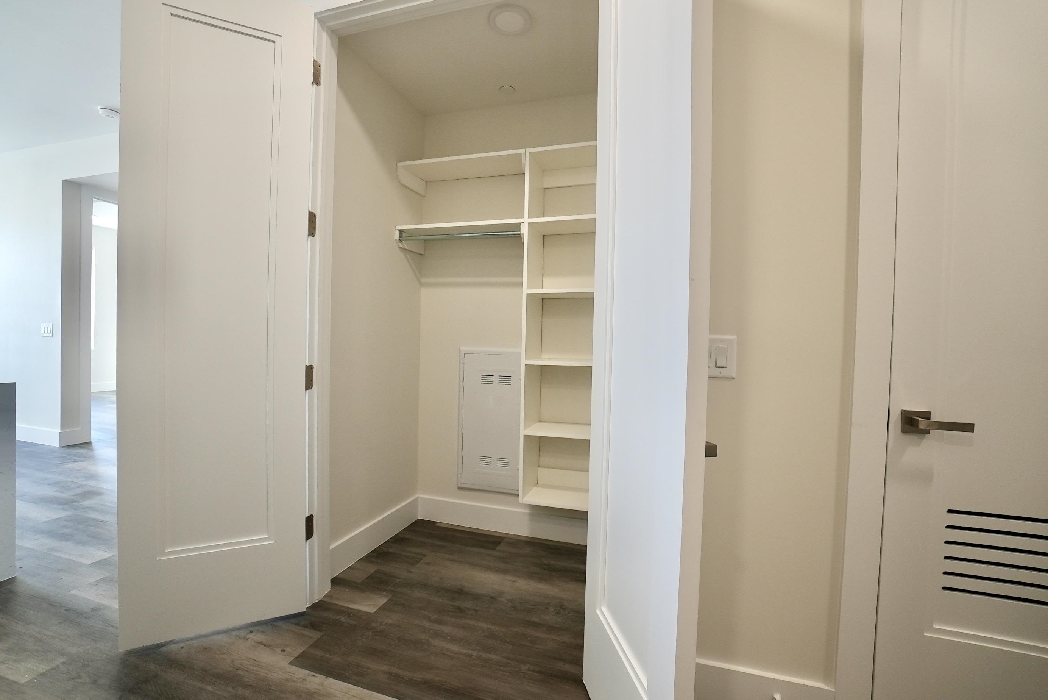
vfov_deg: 77.4
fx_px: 437
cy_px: 350
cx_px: 524
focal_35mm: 15
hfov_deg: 100.4
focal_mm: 10
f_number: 4.5
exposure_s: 1/80
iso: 400
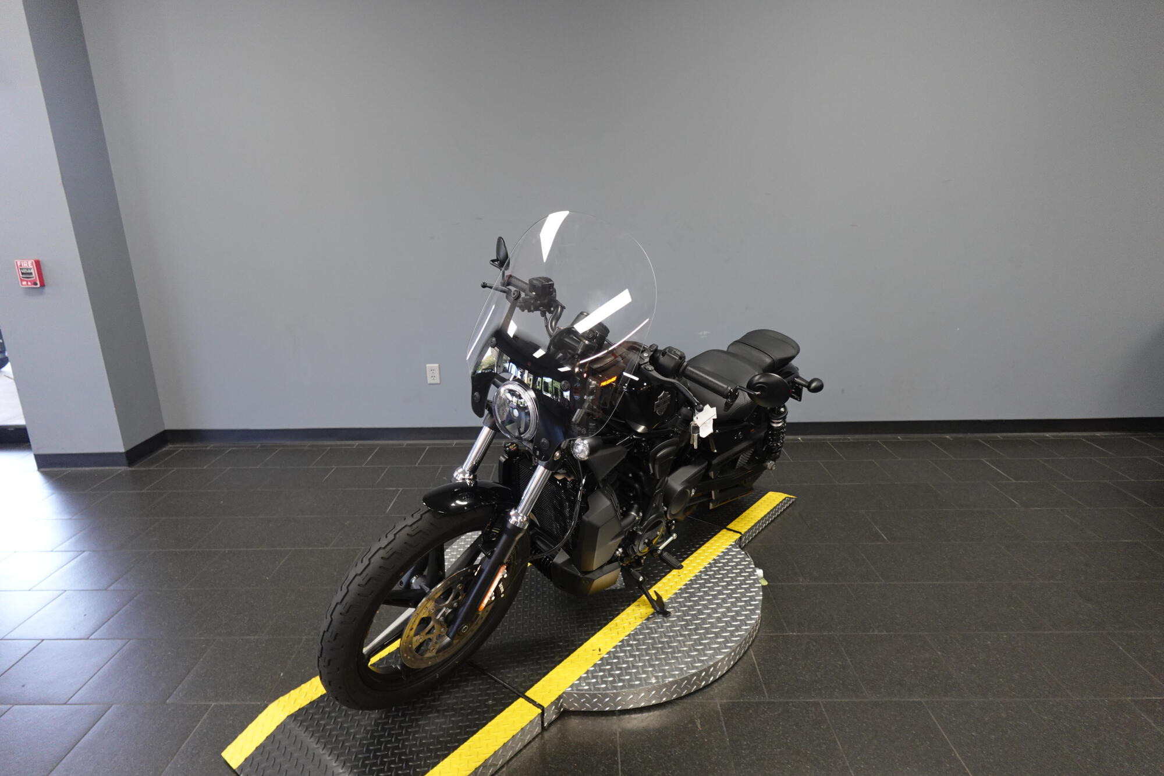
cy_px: 388
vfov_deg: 61.9
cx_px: 582
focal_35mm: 20
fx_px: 647
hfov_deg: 84.0
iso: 640
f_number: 2
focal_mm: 7.6
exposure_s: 1/80
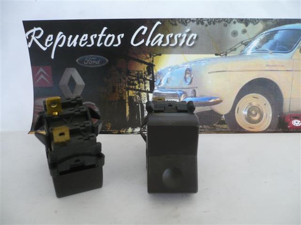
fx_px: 304
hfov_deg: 52.6
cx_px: 150
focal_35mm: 35
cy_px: 112
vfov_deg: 40.7
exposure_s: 1/30
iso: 125
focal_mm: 5.8
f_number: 2.8
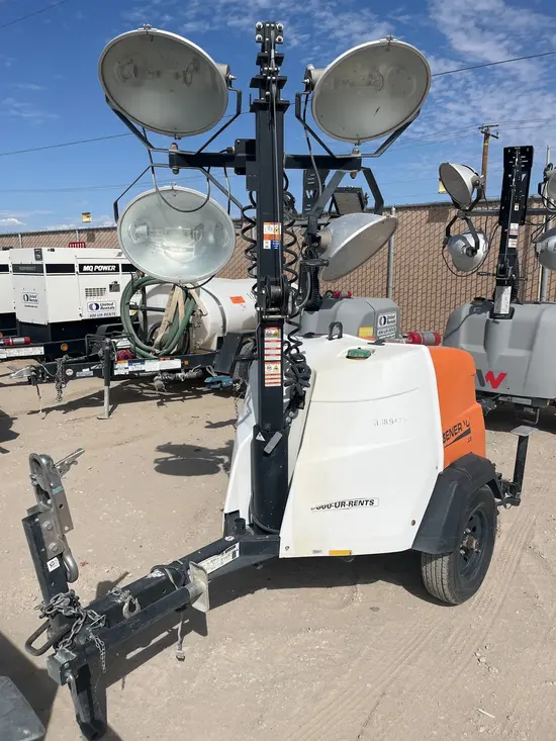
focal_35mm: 26
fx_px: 557
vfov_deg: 67.3
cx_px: 278
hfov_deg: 53.1
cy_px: 370
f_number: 1.6
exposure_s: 1/9091
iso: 50
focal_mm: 5.1
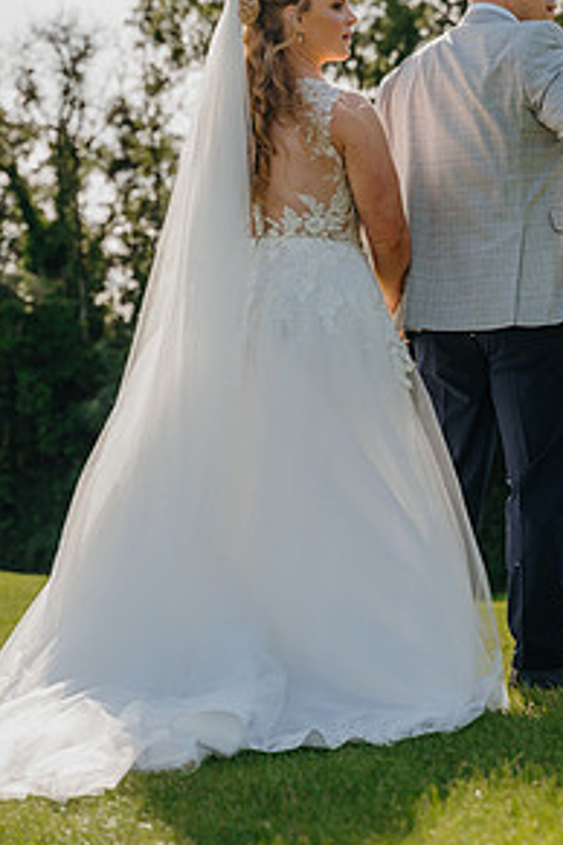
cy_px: 375
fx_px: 2721
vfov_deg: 17.6
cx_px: 380
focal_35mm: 116
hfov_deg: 11.8
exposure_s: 1/1000
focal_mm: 75
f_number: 4.5
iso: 250
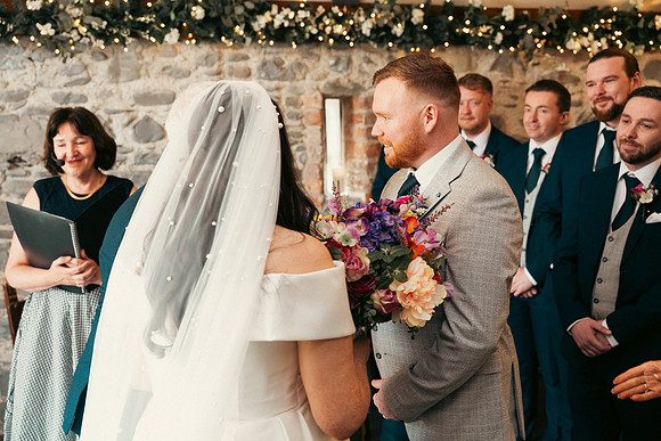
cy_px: 220
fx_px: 771
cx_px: 330
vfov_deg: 31.9
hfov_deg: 46.4
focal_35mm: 42
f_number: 3.5
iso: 1600
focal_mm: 42
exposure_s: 1/160
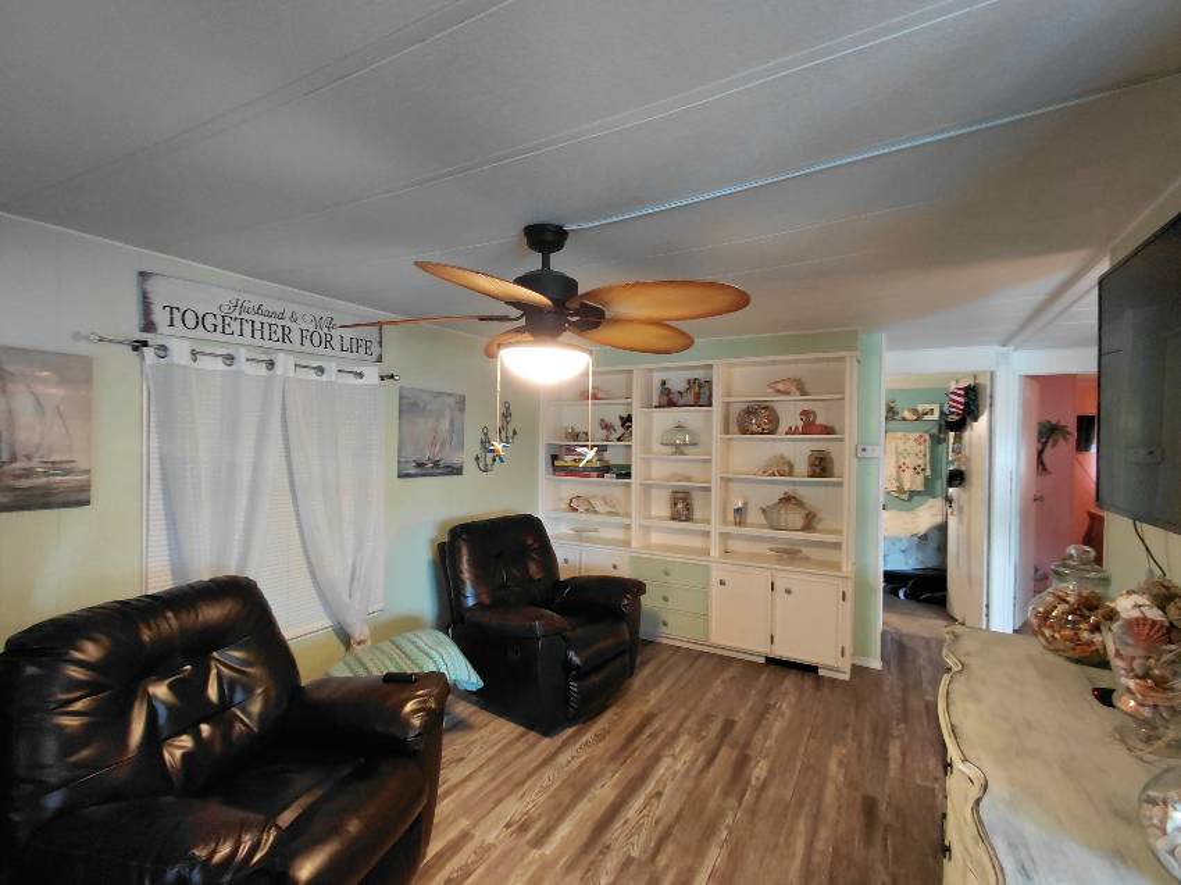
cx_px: 590
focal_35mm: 16
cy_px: 442
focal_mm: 1.64
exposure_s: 1/30
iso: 200
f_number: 2.2
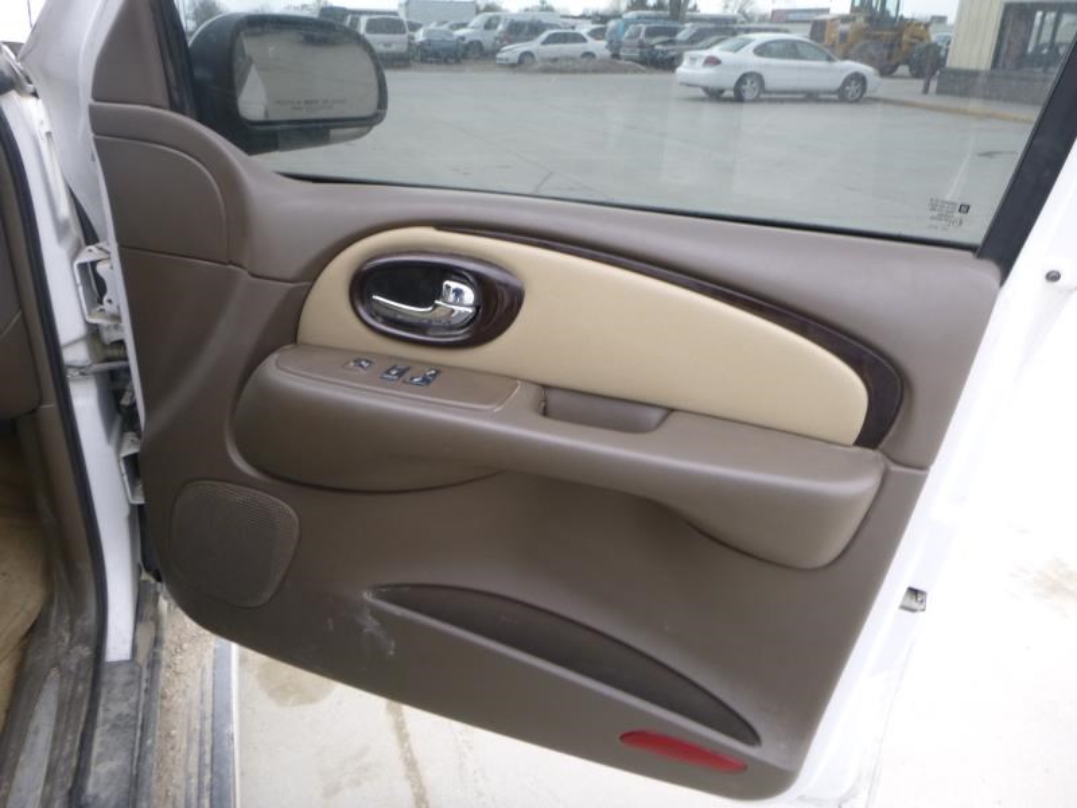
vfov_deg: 54.9
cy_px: 404
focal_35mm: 25
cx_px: 538
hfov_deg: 69.4
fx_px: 778
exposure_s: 1/60
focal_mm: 4.5
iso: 100
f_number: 3.9
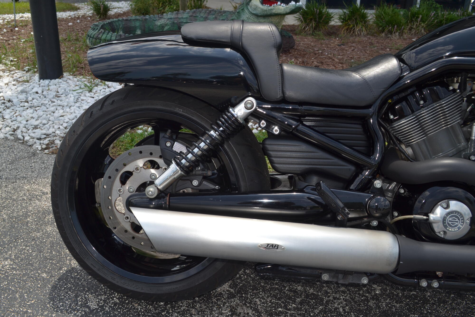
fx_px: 435
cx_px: 238
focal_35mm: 33
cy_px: 158
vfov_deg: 40.0
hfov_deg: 57.2
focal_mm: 22
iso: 100
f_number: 7.1
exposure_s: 1/200
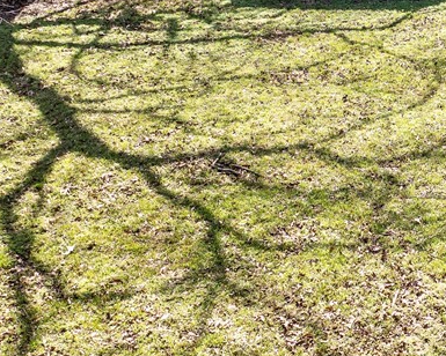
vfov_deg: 20.4
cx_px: 446
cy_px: 58
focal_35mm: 74
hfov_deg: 24.5
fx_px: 977
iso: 100
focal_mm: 10.26
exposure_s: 1/800
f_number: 2.8
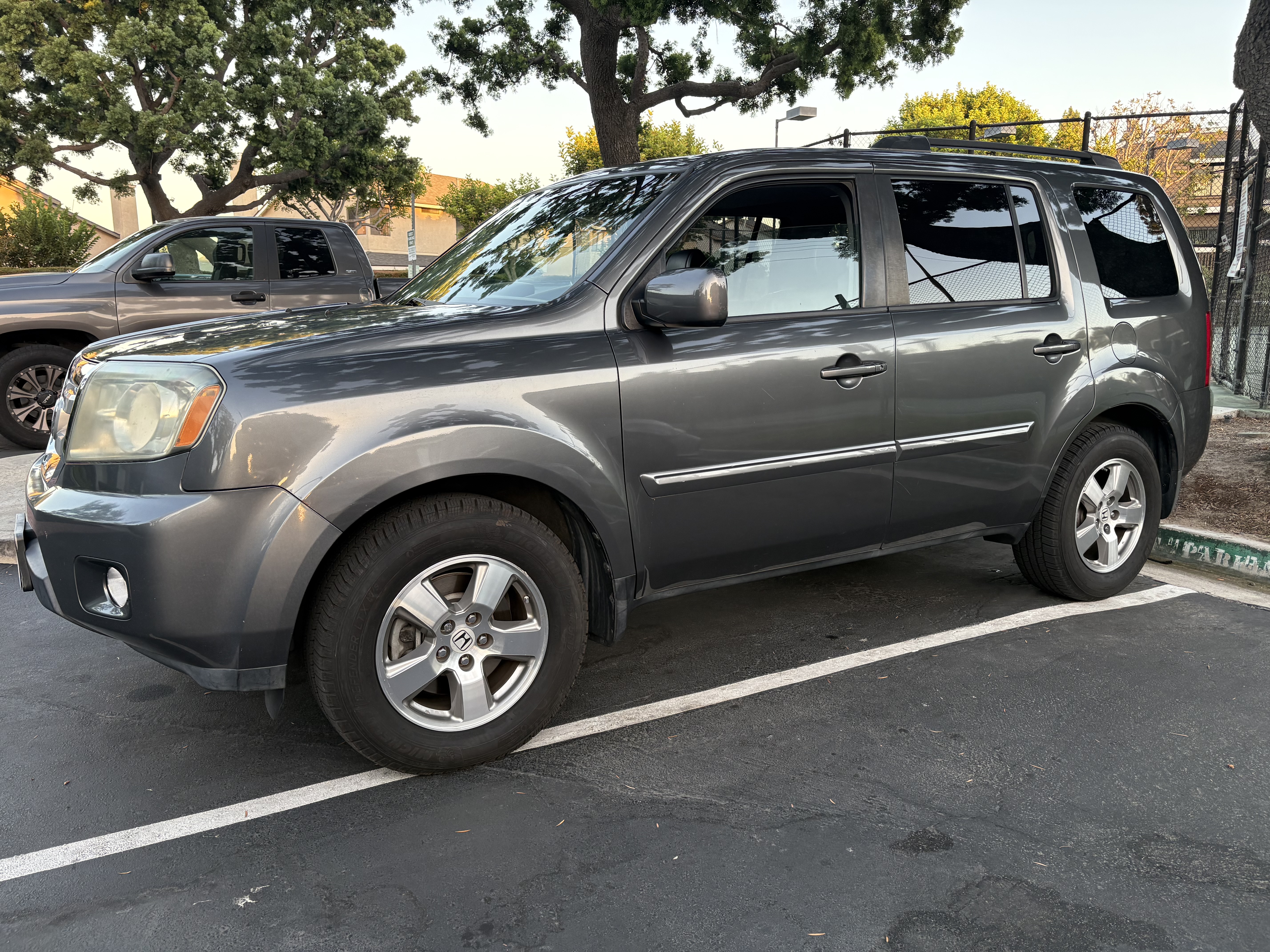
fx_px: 954
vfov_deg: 53.1
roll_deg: -0.1
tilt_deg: -10.6
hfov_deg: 67.3
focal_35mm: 26
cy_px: 476
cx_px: 635
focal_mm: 5.96
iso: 125
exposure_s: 1/194
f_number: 1.6
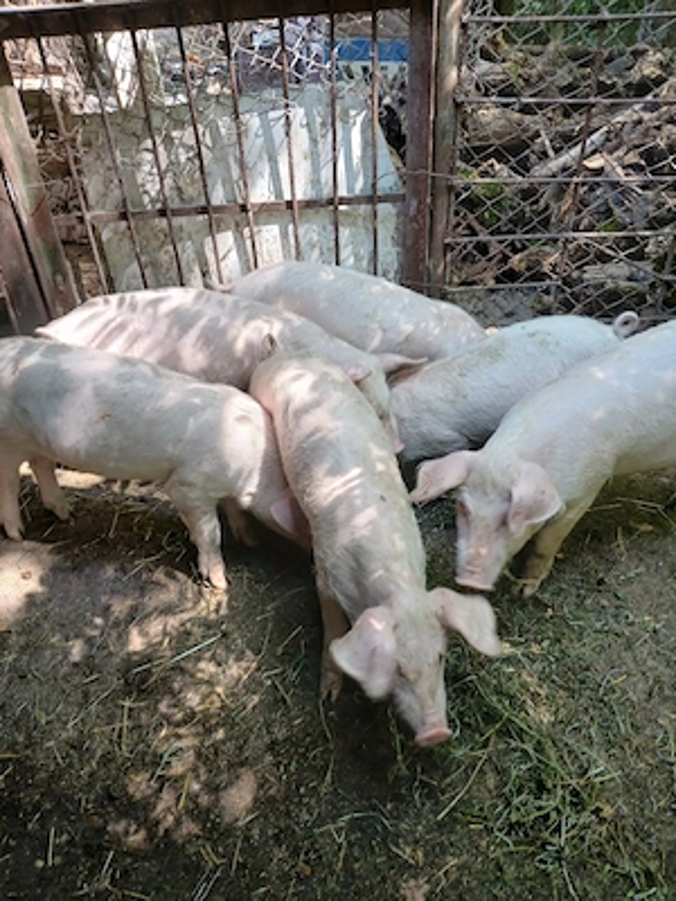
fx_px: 677
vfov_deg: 67.3
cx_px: 338
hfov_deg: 53.1
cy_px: 450
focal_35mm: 26
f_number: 1.8
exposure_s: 1/50.3
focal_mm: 3.98
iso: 64
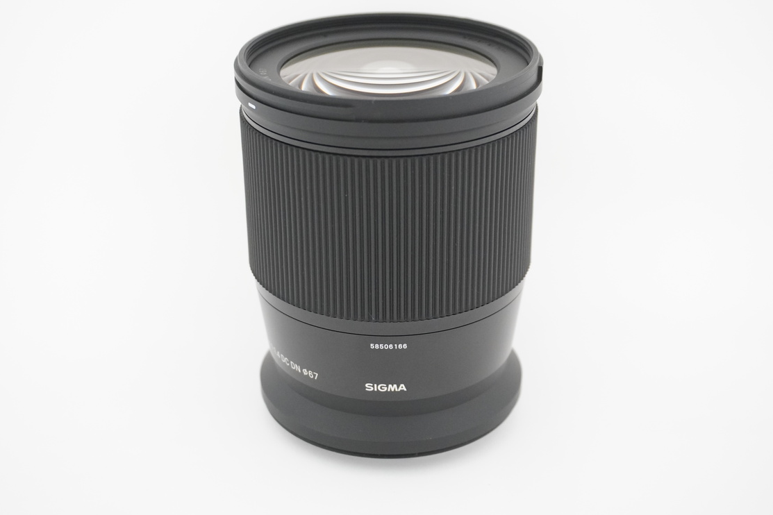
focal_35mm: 55
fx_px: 1181
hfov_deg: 36.2
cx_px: 390
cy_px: 240
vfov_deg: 24.6
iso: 2500
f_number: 5
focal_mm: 34
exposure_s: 1/60
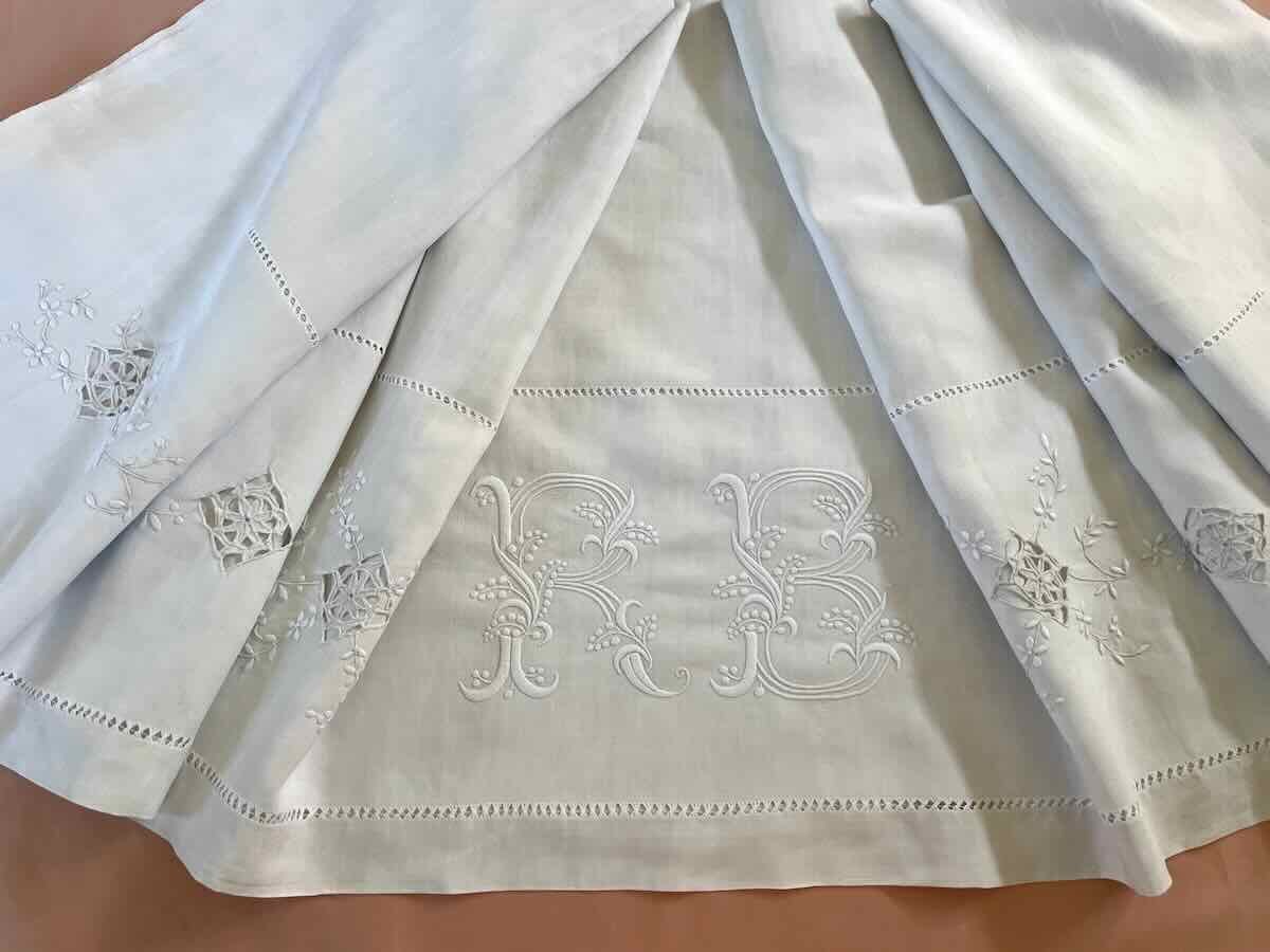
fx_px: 954
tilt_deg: -77.6
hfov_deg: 67.3
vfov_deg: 53.1
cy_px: 476
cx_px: 635
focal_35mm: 26
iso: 64
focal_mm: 4.2
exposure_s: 1/121
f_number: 1.6
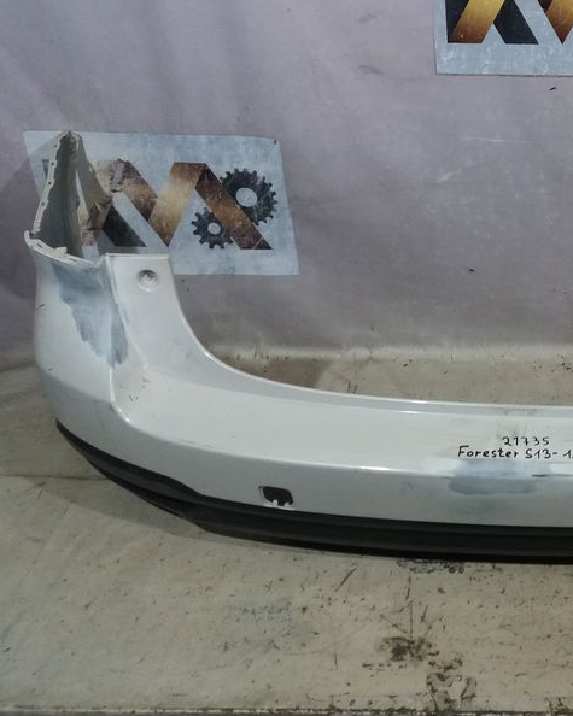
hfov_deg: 30.5
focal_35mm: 46
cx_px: 568
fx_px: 975
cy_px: 323
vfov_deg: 40.3
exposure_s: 1/33
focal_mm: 3.7
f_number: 1.9
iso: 125
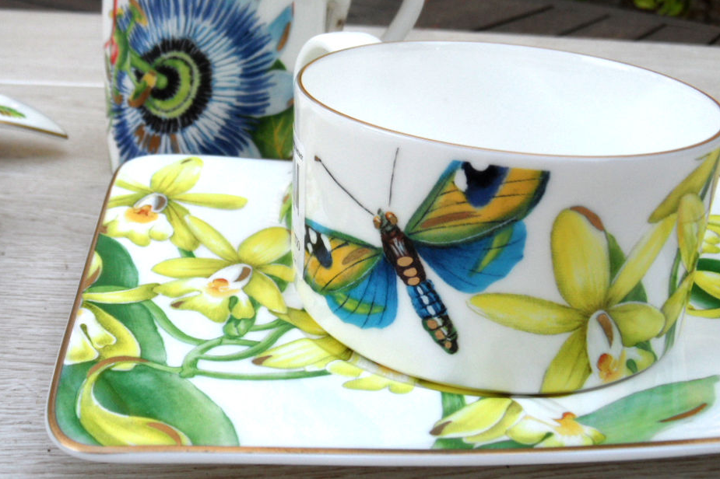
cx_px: 332
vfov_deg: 29.8
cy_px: 200
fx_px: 900
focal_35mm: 45
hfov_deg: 43.6
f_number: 3.6
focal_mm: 6.5
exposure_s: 1/125
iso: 80
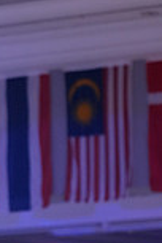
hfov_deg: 3.4
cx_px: -144
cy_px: 359
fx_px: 2686
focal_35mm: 398
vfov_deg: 5.1
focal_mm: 105
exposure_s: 1/250
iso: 4000
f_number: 4.5
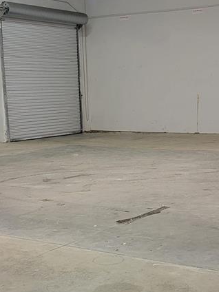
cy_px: 197
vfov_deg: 28.4
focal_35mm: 68
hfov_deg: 21.6
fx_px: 574
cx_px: 132
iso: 400
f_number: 1.8
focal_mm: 6.7
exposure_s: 1/40
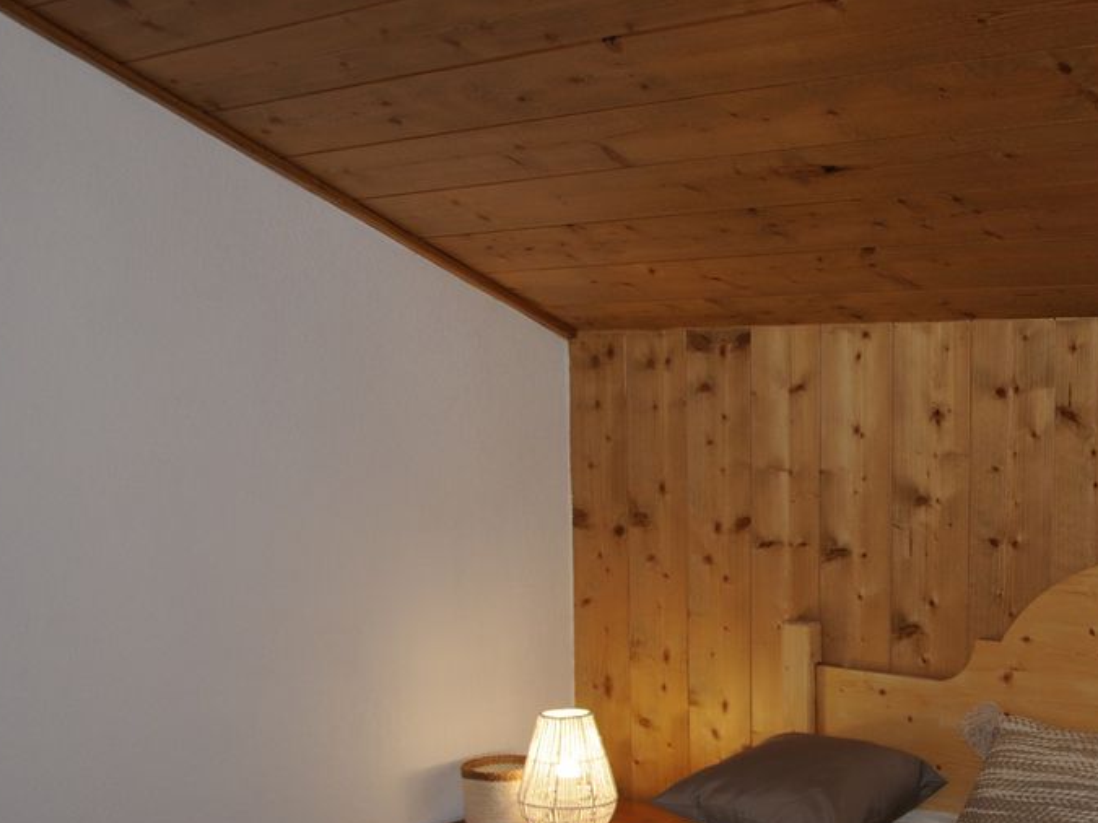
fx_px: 1586
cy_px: 592
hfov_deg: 37.4
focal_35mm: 50
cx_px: 797
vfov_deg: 28.8
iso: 200
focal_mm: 20
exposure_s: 1/60
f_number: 3.5
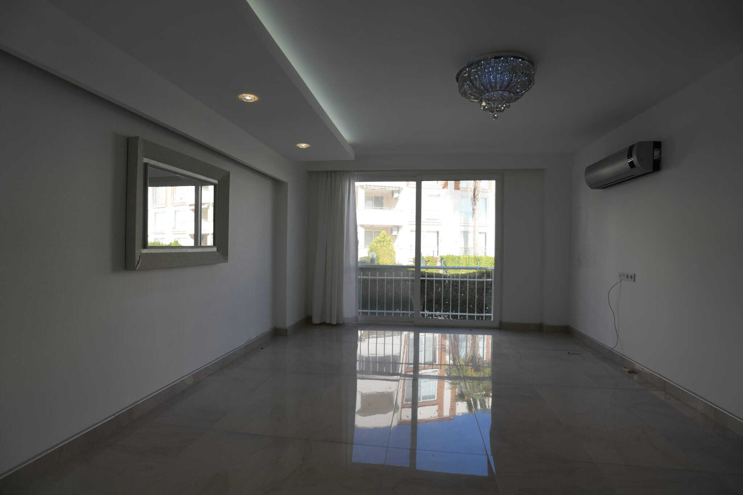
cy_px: 248
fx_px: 351
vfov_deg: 70.4
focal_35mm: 17
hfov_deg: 93.3
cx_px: 372
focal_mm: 17
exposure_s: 1/200
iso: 100
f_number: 4.5
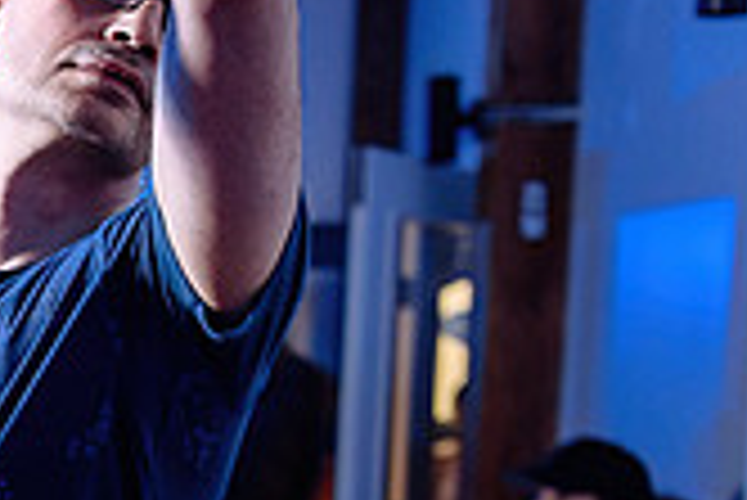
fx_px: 2658
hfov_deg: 14.4
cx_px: -511
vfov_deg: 10.6
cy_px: 568
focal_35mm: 128
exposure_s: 1/100
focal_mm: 31
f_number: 2.8
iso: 800
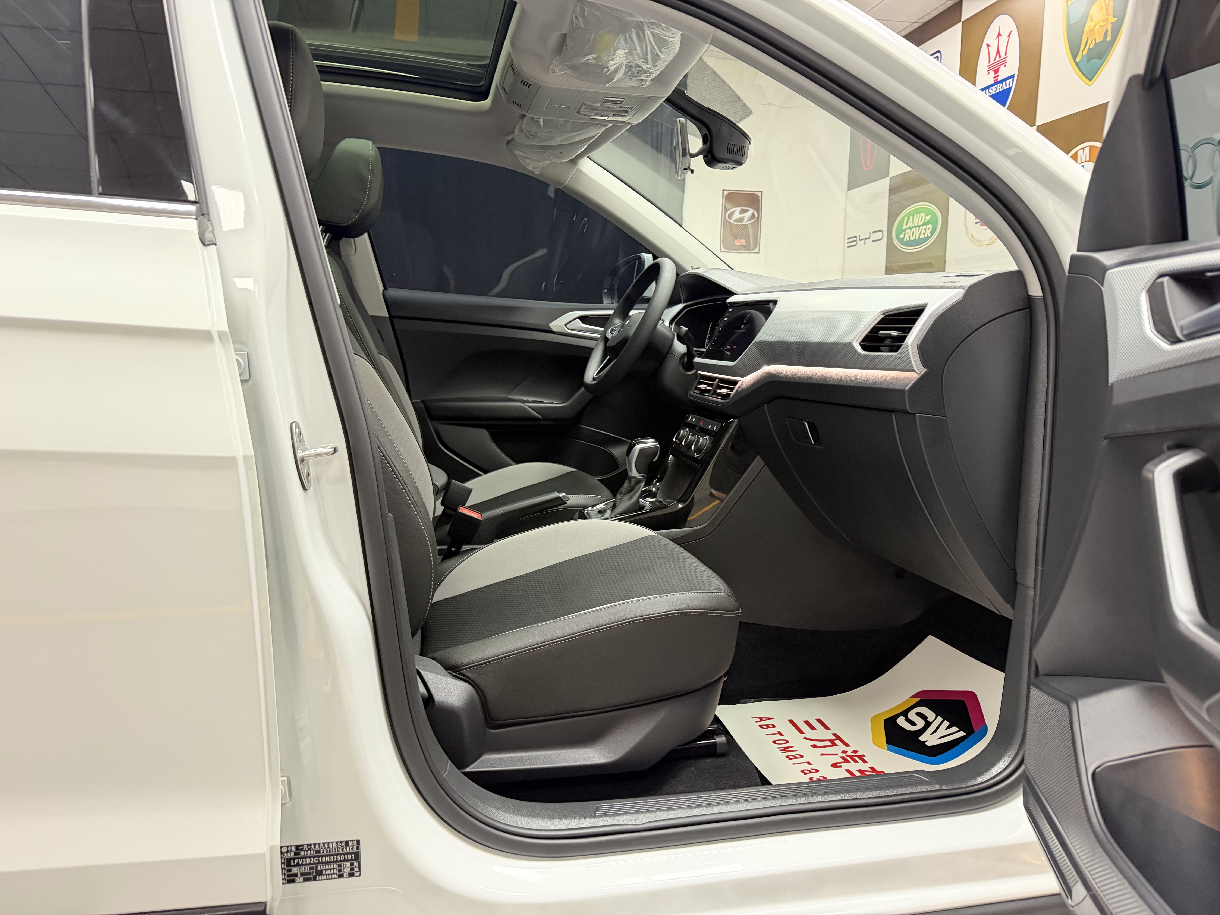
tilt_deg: -7.5
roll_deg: -0.8
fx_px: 846
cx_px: 610
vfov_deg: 56.8
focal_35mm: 24
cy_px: 458
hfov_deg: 71.6
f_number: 1.78
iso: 800
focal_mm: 6.76
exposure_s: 1/50
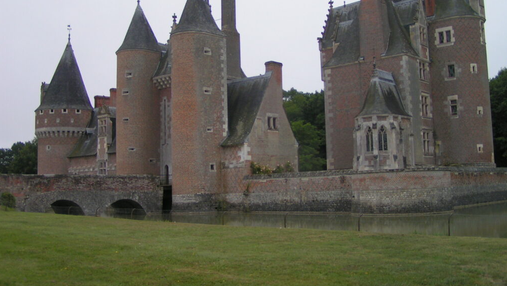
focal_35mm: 42
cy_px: 108
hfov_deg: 48.3
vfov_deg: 28.3
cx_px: 255
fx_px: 565
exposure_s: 1/800
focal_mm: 5.8
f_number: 2.8
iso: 50
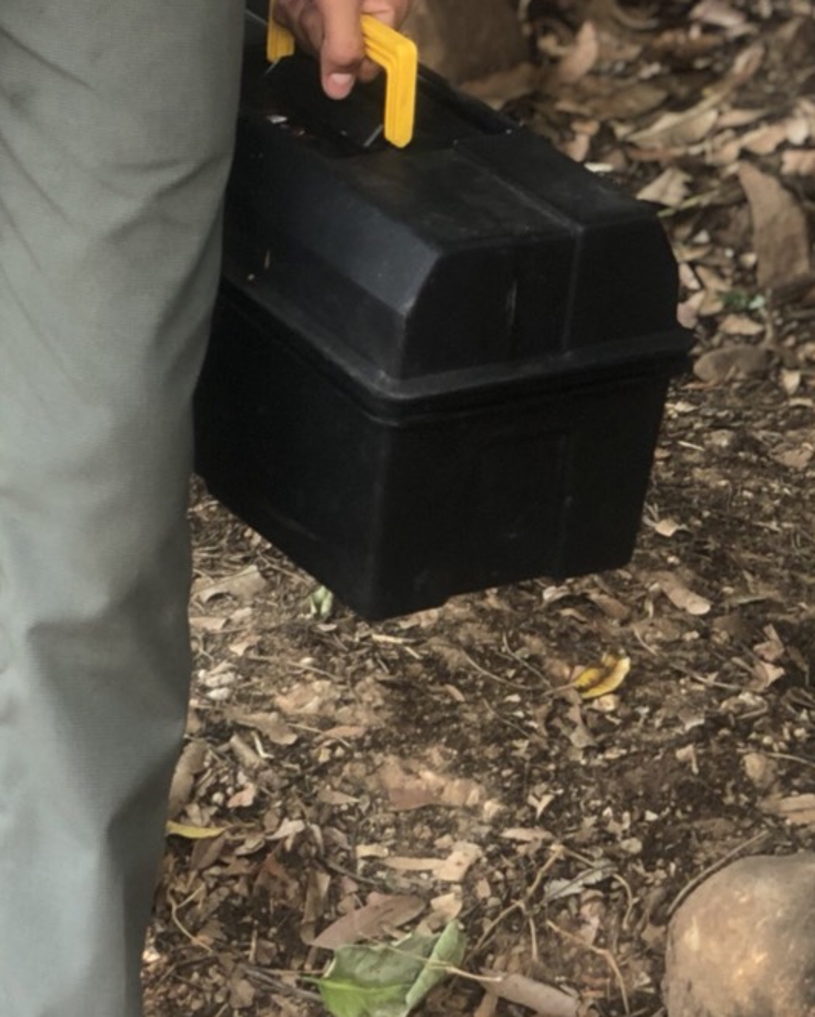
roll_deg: -2.1
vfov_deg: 11.8
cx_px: -9
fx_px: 4732
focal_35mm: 157
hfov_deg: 9.8
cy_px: -402
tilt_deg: -10.4
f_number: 2.4
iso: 16
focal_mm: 6
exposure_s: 1/60
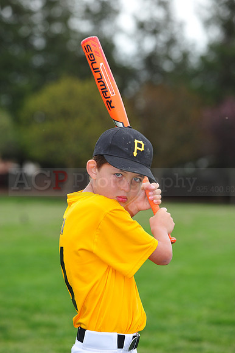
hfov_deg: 8.3
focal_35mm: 165
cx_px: 118
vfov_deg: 12.5
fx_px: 1617
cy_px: 176
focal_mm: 165
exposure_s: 1/400
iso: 400
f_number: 5.6
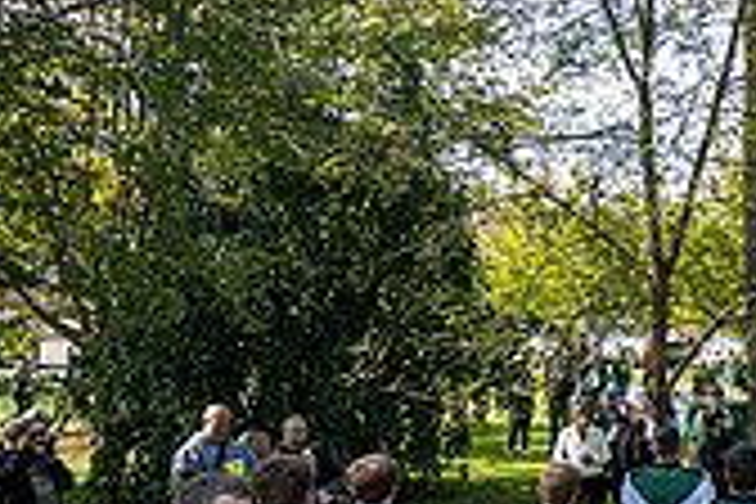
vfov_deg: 16.3
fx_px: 1743
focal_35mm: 83
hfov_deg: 20.2
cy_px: 416
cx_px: 1210
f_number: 4
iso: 320
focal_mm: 24
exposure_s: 1/500
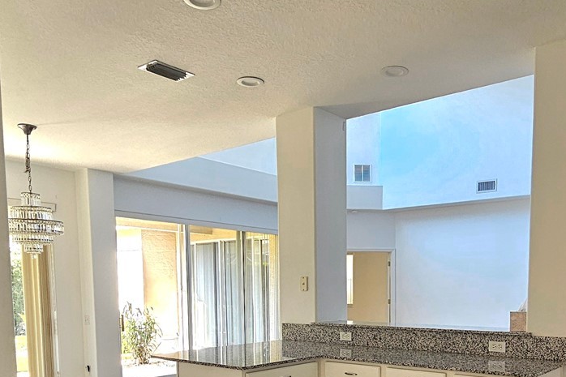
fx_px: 487
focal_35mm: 31
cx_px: 349
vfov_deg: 39.1
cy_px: 343
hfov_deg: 59.6
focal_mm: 2.2
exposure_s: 1/77.5
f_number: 2.2
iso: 64
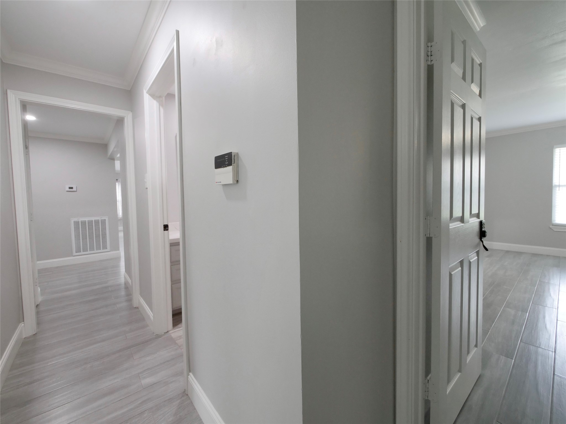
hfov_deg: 102.1
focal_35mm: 14
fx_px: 229
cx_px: 283
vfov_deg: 85.7
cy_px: 212
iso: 1600
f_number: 4
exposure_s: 1/60
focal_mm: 7
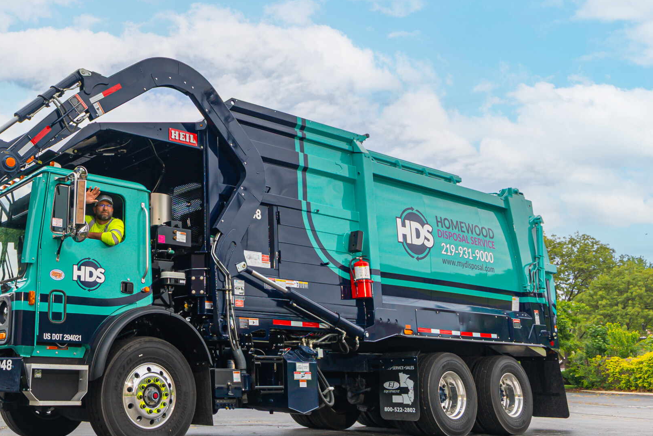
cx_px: 159
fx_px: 690
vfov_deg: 35.0
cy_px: 186
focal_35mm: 38
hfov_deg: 48.6
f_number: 8
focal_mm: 24
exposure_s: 1/200
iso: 160
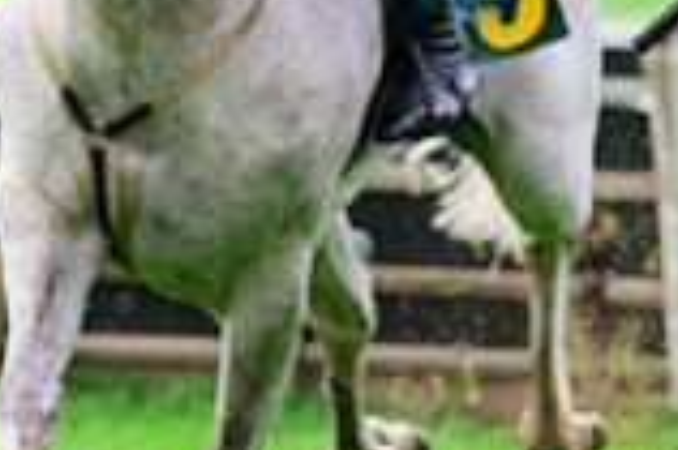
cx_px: 772
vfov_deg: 2.3
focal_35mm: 606
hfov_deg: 3.4
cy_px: -371
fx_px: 11401
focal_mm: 165
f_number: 5.6
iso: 2000
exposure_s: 1/1600
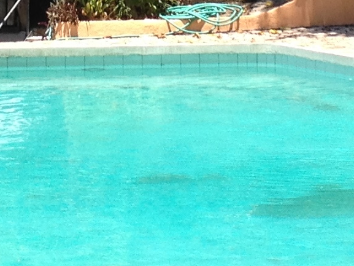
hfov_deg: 10.0
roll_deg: +0.8
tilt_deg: +0.0
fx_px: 2025
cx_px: 149
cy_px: -245
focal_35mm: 198
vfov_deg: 7.3
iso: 50
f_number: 2.4
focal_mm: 4.28
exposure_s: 1/890
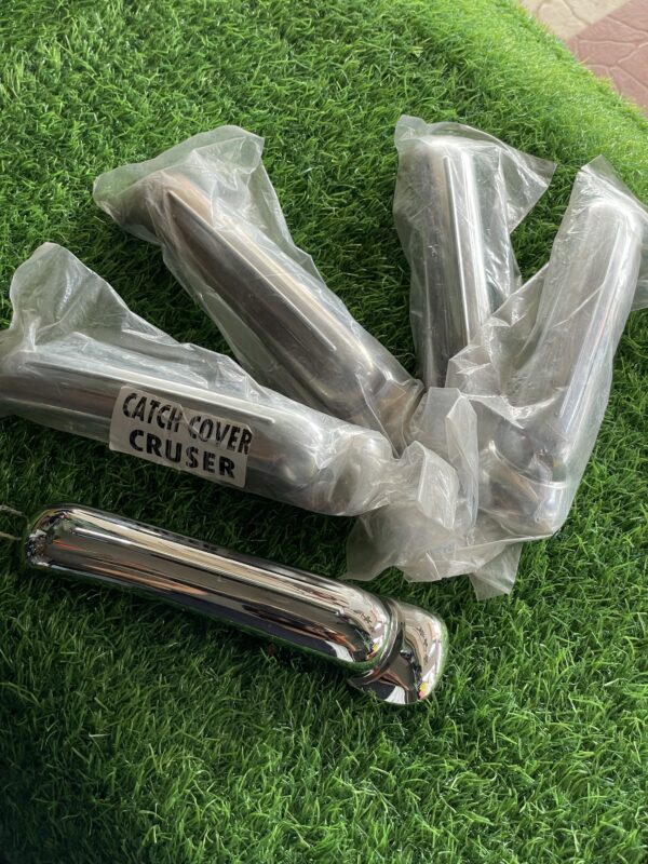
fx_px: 1298
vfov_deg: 36.8
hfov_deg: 28.0
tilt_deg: -62.2
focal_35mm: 52
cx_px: 324
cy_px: 432
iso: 100
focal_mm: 6
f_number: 2
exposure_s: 1/99
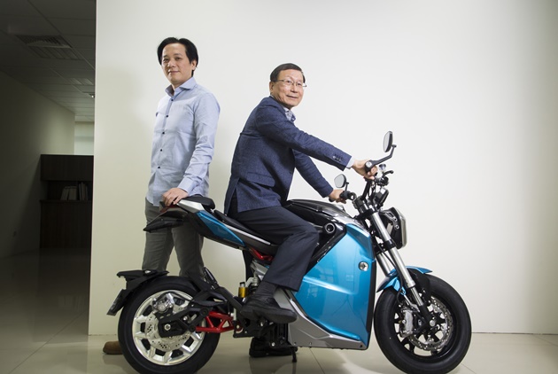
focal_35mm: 39
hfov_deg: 49.5
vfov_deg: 34.3
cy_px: 187
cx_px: 279
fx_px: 605
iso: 400
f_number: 4
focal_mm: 26
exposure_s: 1/125
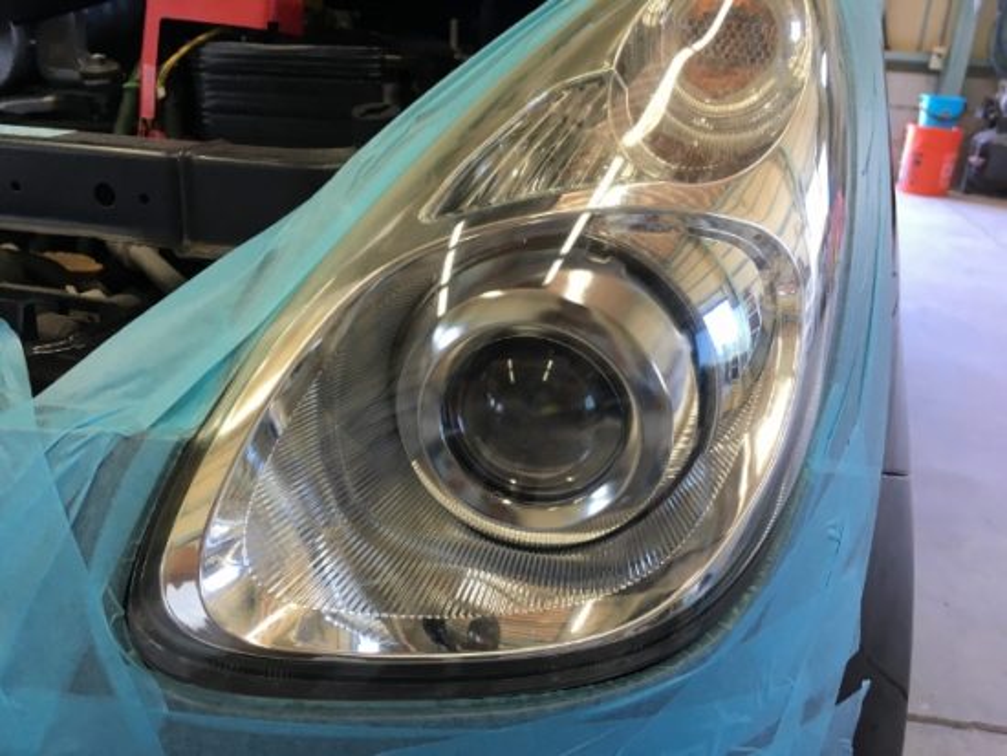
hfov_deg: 61.6
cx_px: 504
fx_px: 844
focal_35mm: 29
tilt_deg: -22.4
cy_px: 378
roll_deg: -2.9
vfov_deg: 48.3
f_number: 2.2
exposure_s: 1/30
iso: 32
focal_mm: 4.15
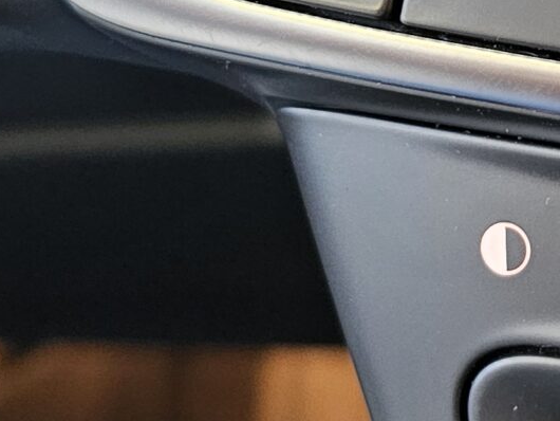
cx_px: 611
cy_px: -2
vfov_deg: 13.2
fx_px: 1797
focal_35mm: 111
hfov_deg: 17.2
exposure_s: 1/25
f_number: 1.7
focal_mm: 6.3
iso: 640
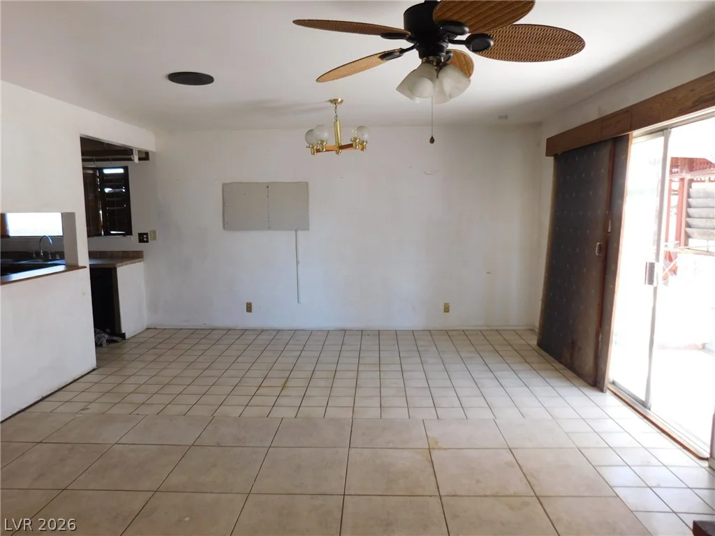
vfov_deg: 58.9
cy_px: 268
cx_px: 358
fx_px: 475
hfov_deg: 73.9
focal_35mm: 23
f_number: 3
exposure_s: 1/50
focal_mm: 4
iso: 125
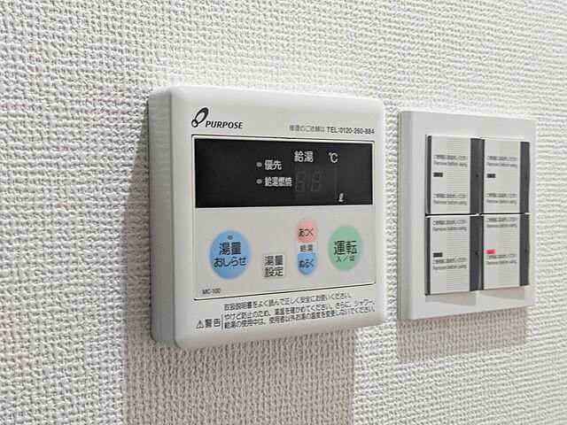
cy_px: 212
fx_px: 835
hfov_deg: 37.5
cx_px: 284
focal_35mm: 51
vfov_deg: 28.6
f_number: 1.89
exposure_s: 1/50
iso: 291
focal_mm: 5.43
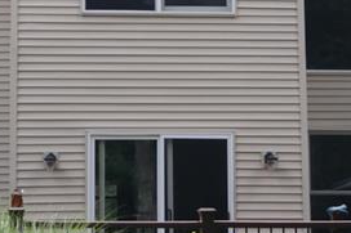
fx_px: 1101
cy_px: 68
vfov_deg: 12.1
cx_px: 106
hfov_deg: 18.0
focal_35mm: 113
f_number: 5
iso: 100
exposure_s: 1/160
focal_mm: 20
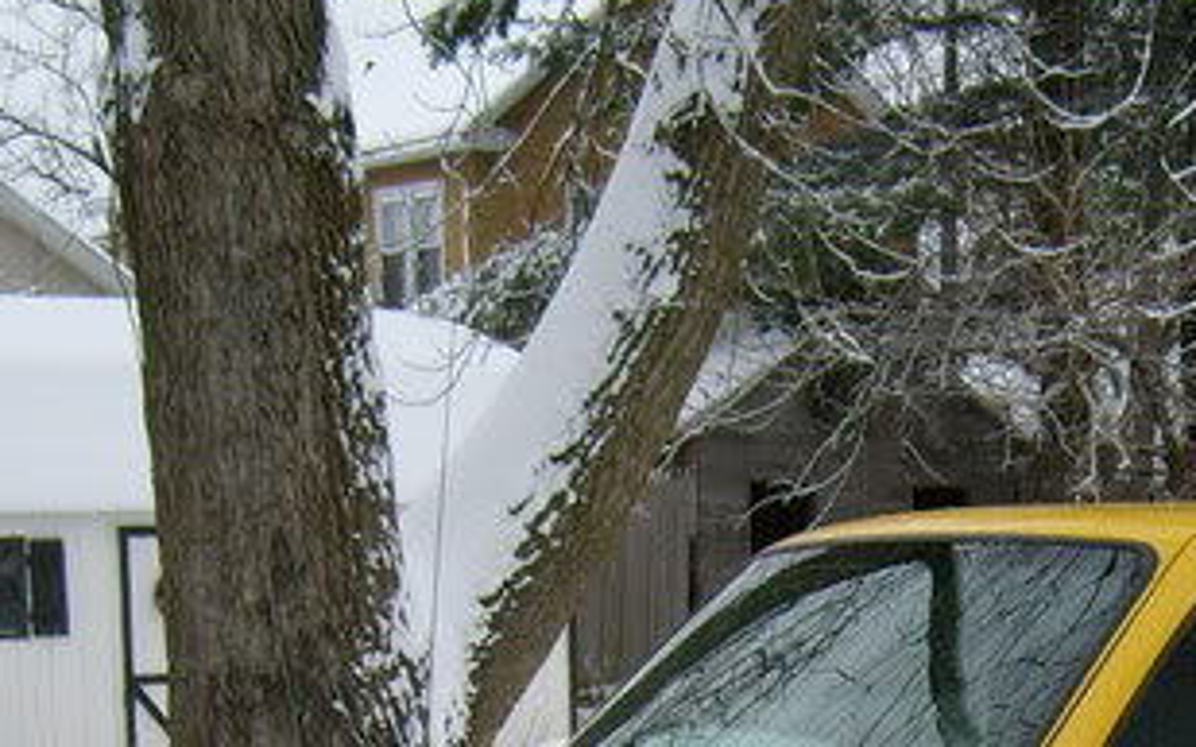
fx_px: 3129
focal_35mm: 96
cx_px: 1084
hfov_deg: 21.2
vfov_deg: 12.9
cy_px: 1103
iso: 80
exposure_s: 1/250
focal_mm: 5.8
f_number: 2.8
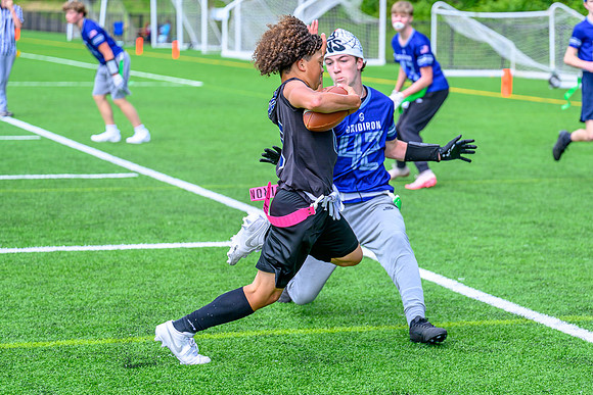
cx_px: 316
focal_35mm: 106
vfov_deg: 12.9
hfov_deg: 19.2
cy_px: 204
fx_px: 1751
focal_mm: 70
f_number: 2.8
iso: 250
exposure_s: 1/2000
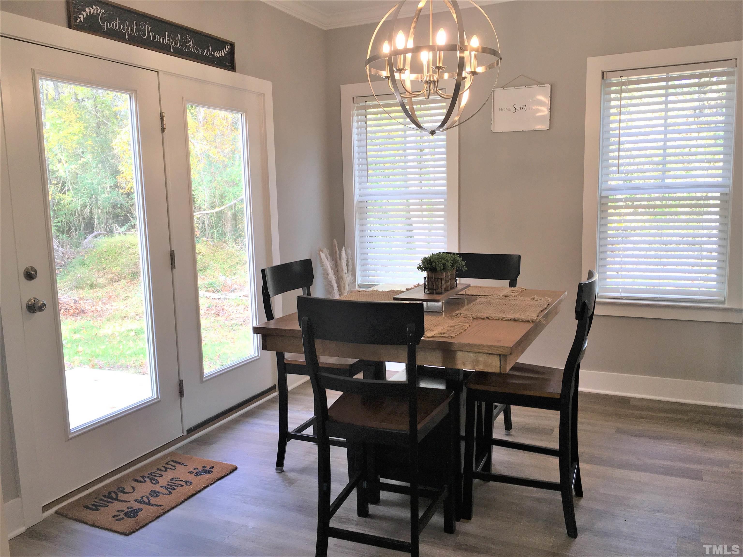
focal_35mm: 29
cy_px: 278
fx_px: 622
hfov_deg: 61.7
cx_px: 372
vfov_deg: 48.2
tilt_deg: -8.3
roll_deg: +0.6
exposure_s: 1/60
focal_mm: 4.15
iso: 32
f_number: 2.2
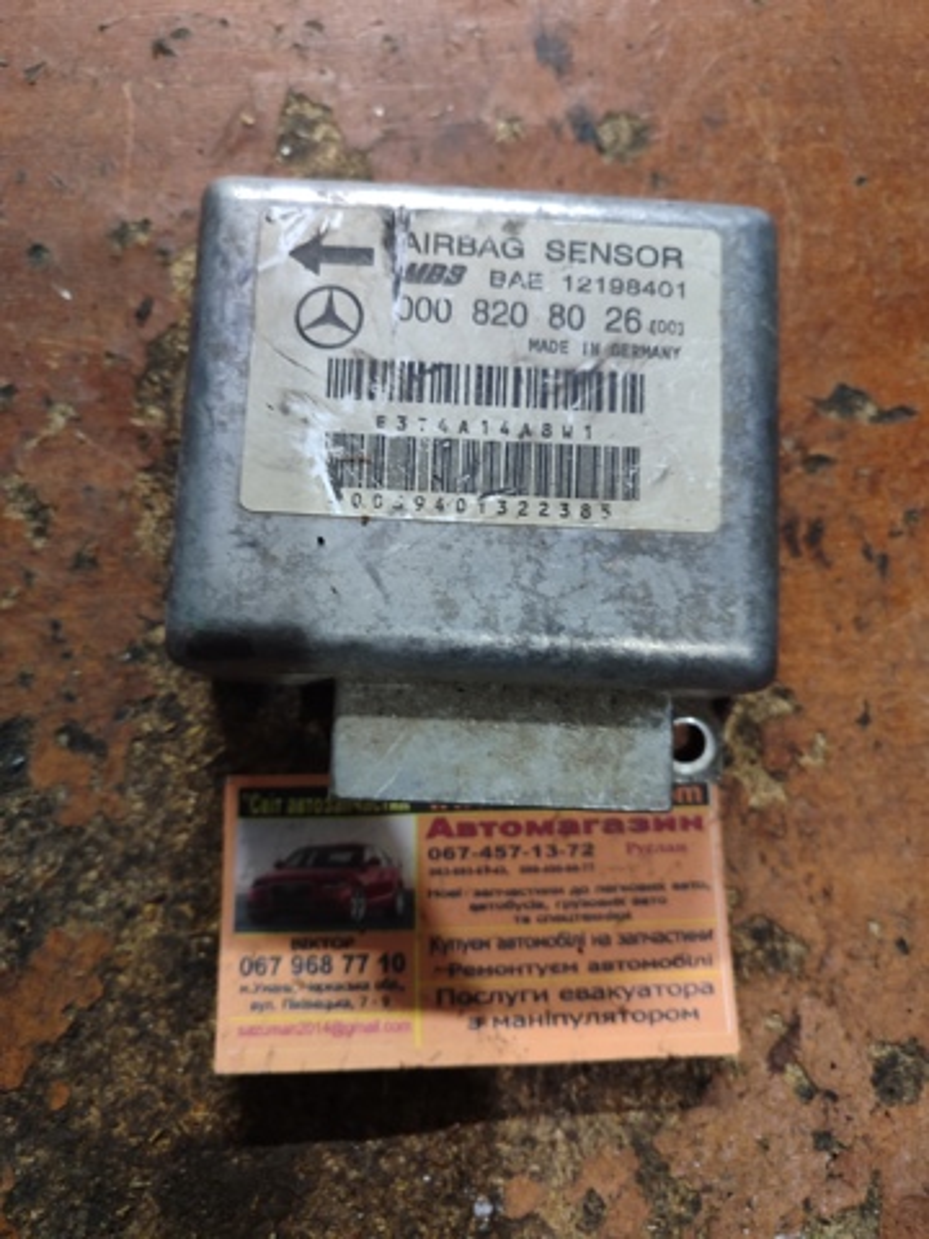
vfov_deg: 69.4
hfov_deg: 54.9
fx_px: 895
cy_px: 620
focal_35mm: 25
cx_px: 464
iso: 1353
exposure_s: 1/20
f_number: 1.89
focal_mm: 5.95
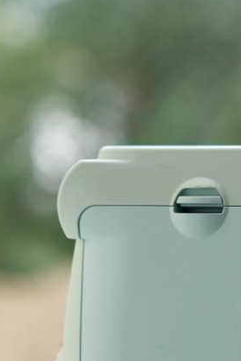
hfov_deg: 5.8
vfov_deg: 8.7
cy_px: 260
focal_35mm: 237
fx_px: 2380
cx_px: 247
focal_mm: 60.8
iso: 250
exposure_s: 1/125
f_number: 5.6
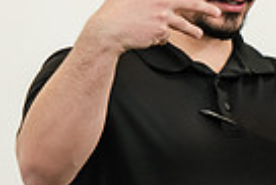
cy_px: 147
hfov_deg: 3.2
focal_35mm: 639
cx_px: 254
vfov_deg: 2.2
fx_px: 4904
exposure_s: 1/200
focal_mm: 150
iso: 1000
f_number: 3.5
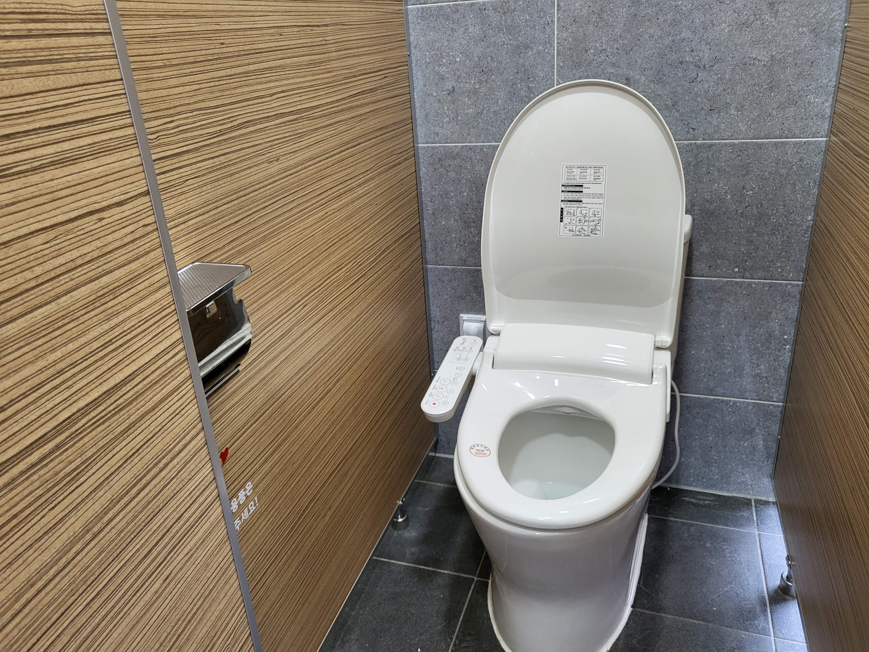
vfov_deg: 53.1
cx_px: 434
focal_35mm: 26
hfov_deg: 67.3
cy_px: 326
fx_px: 653
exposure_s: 1/120
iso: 200
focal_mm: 4.25
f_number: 1.8
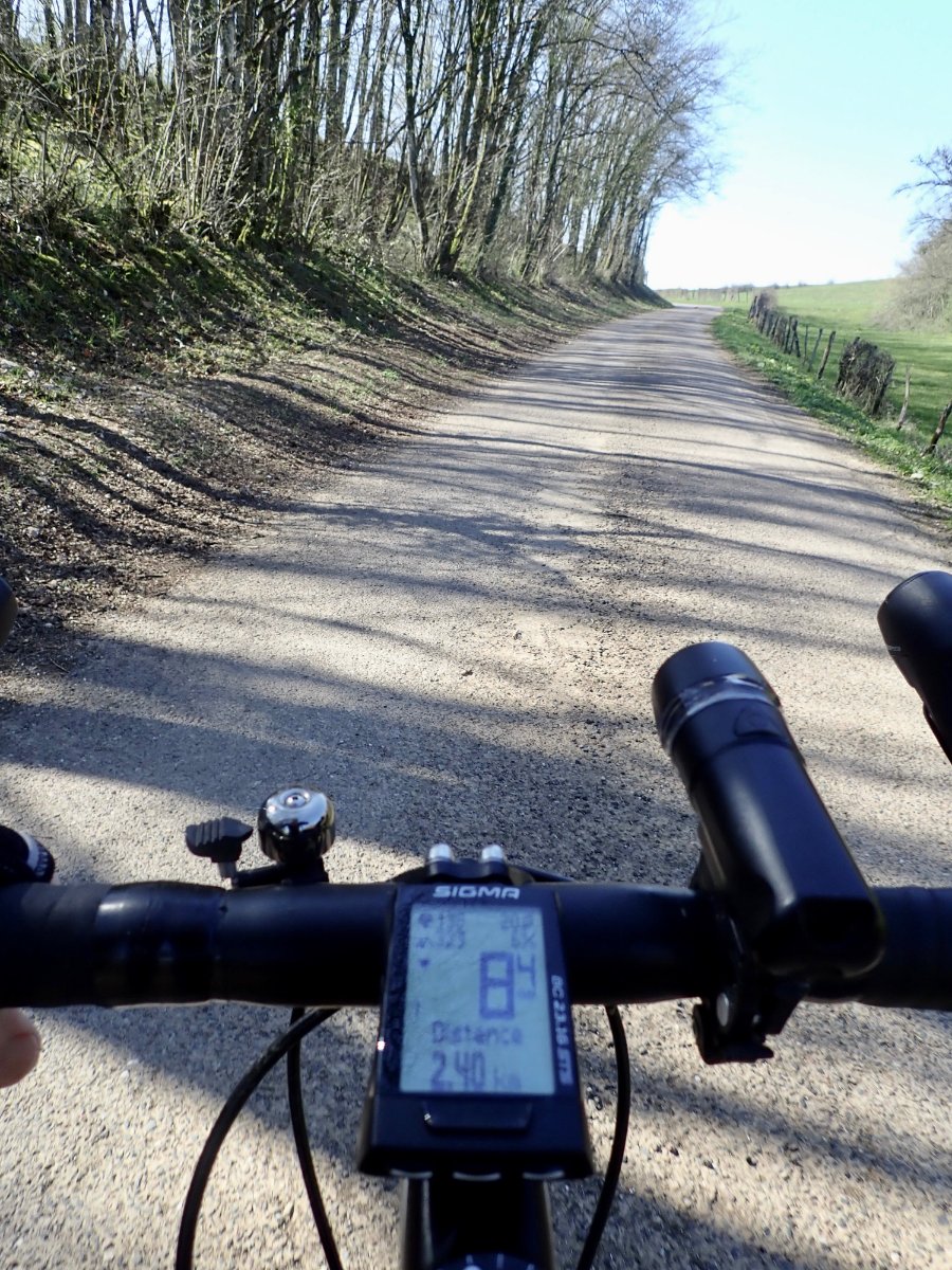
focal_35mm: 25
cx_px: 476
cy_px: 635
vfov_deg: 69.4
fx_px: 917
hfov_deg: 54.9
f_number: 2.8
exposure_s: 1/320
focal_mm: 4.5
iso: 100
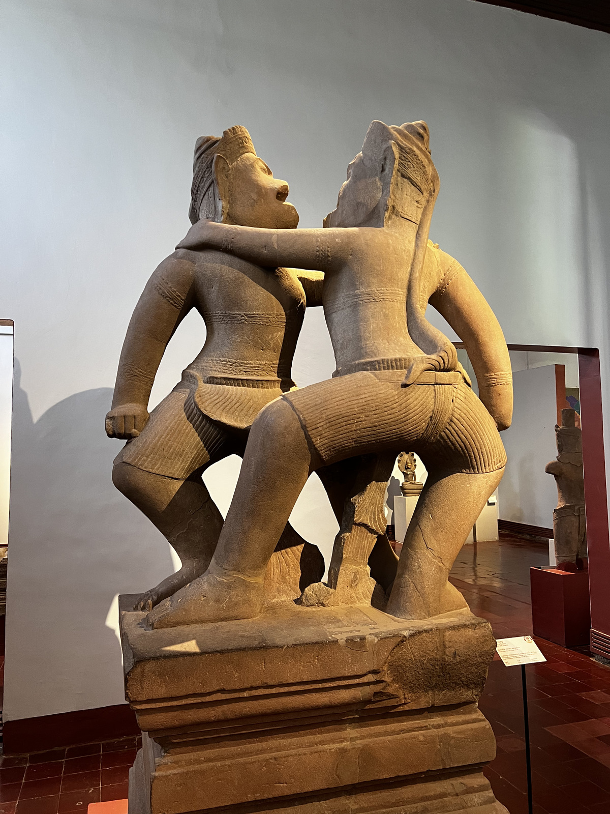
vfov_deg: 67.3
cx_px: 305
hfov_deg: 53.1
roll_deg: +0.6
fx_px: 611
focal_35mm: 26
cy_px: 407
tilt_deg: +5.1
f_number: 1.5
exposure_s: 1/60
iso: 250
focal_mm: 5.7
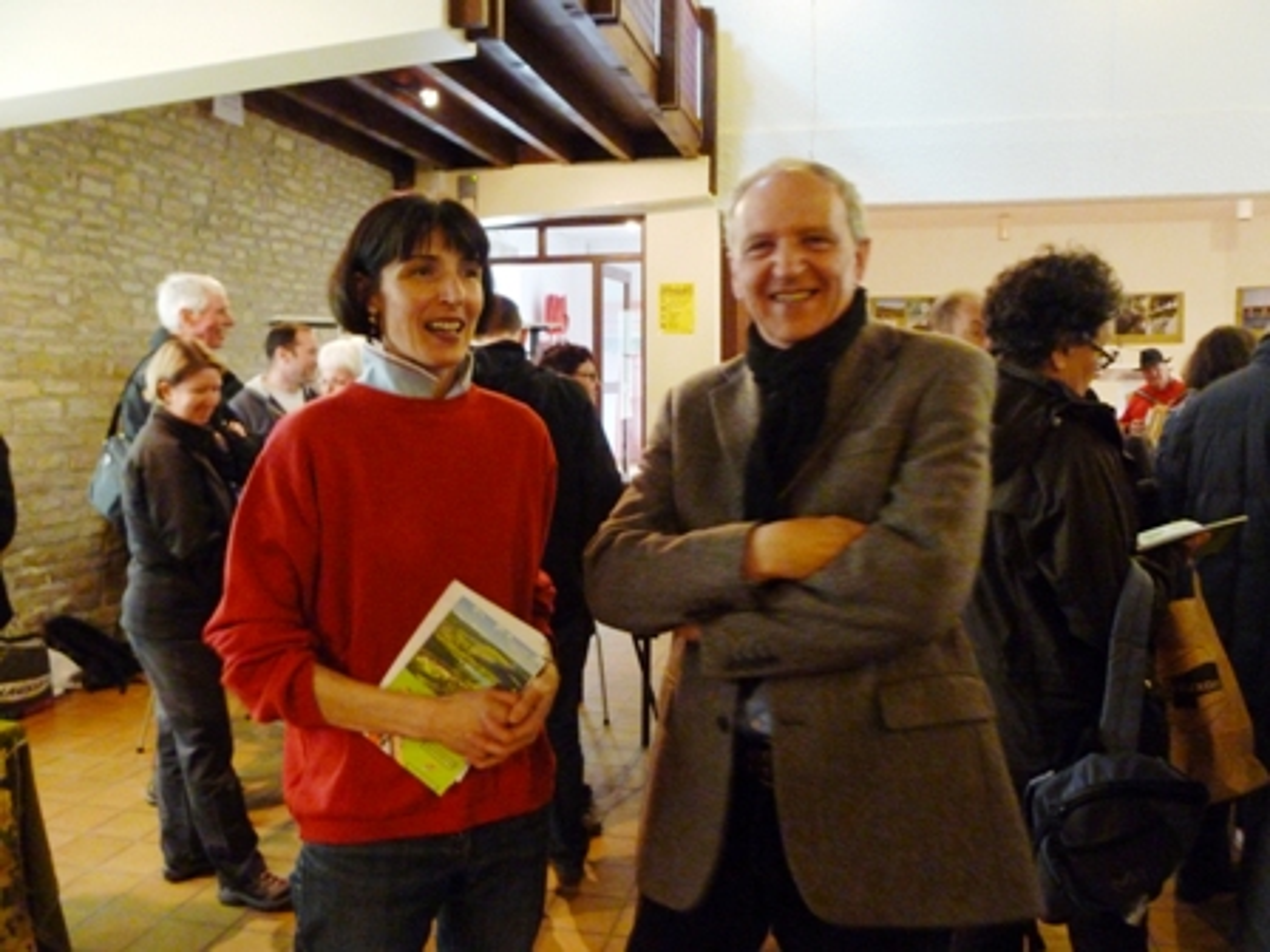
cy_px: 476
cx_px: 635
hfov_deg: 61.7
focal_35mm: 29
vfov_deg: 48.2
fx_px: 1064
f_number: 3.3
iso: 800
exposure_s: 1/10
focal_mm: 5.2
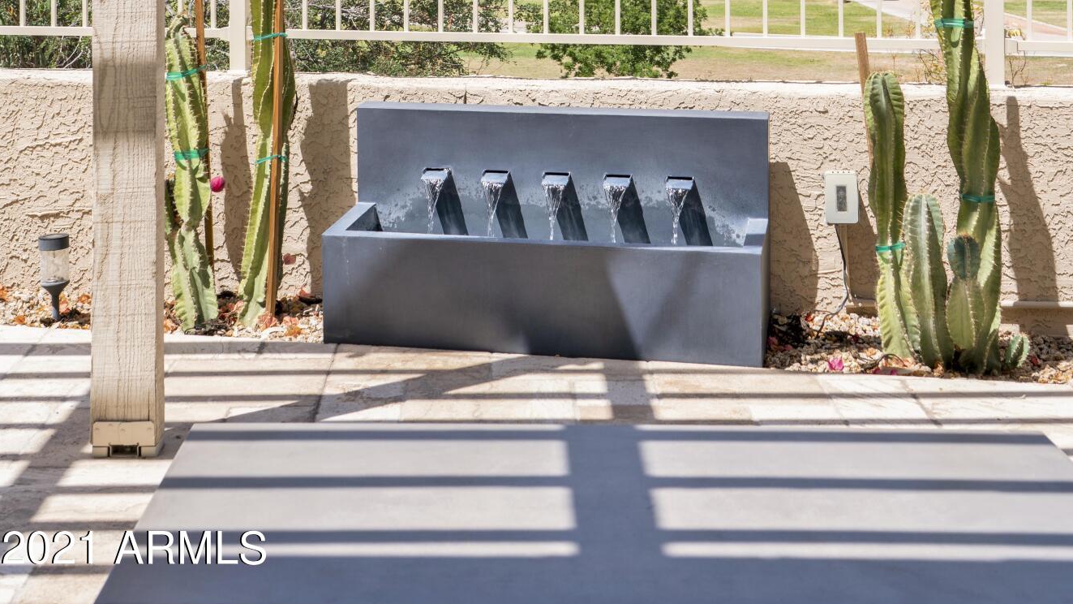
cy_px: -203
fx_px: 1622
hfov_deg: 36.6
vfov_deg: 19.3
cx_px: 538
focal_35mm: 57
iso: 100
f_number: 8
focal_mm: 36
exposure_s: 1/200
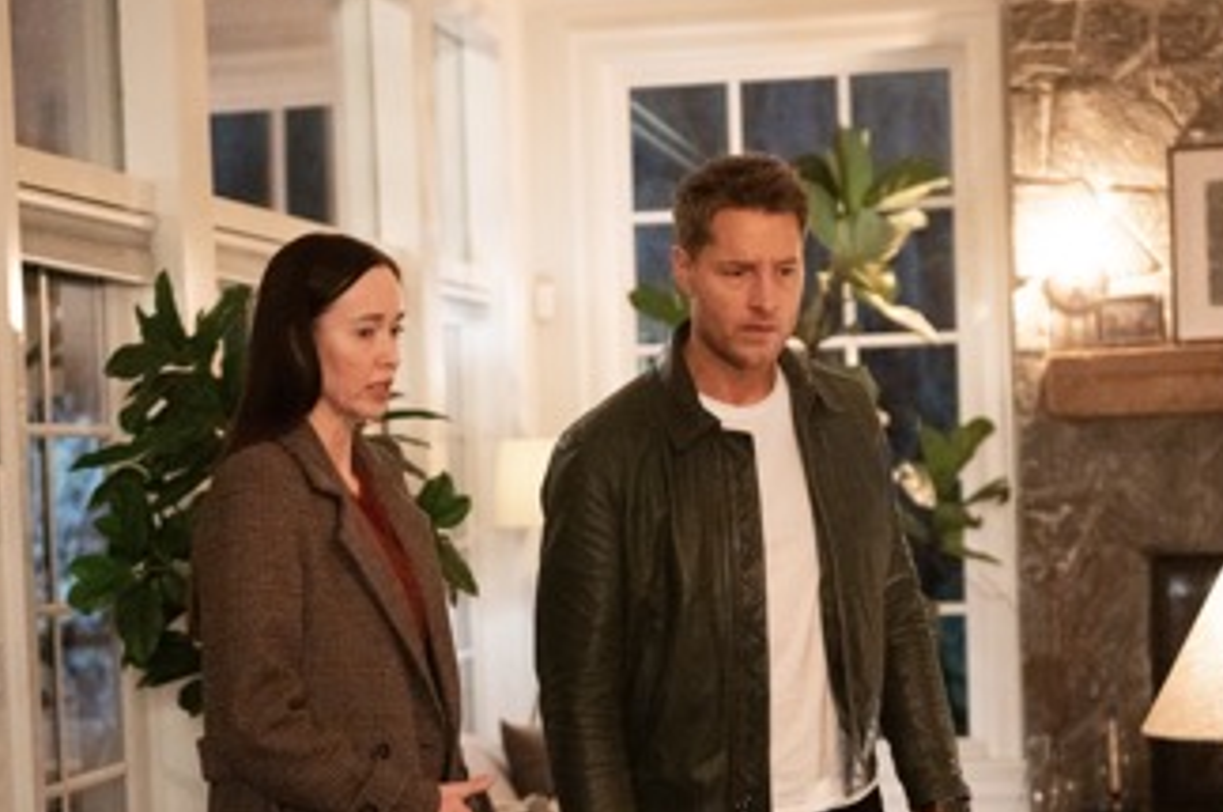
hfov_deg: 23.9
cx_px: 653
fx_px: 2883
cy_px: 601
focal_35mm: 85
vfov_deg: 16.0
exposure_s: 1/160
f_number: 2.8
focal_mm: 55
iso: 6400
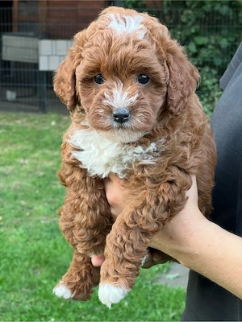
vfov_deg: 25.3
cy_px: 161
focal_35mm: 77
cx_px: 121
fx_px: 718
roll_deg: +0.3
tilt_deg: -12.7
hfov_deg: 19.1
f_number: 2.8
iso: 250
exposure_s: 1/60
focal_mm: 9
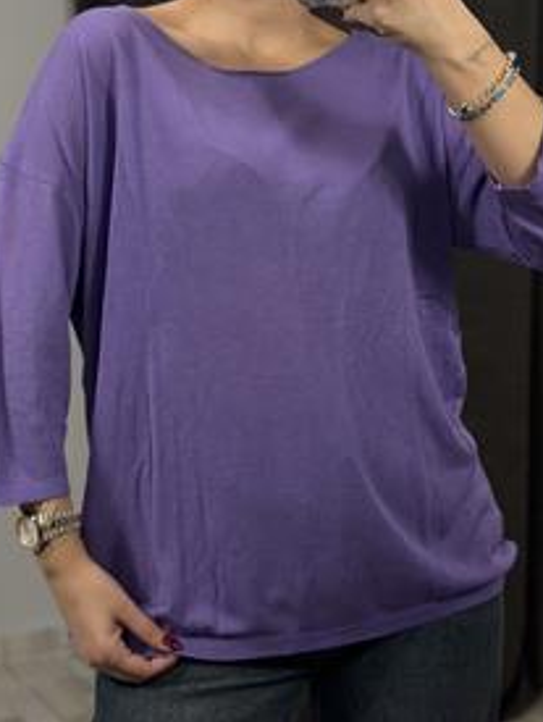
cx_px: 181
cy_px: 348
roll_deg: +4.4
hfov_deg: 20.4
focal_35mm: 72
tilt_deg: -29.7
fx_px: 1502
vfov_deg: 27.0
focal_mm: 6.86
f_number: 1.78
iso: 160
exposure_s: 1/100
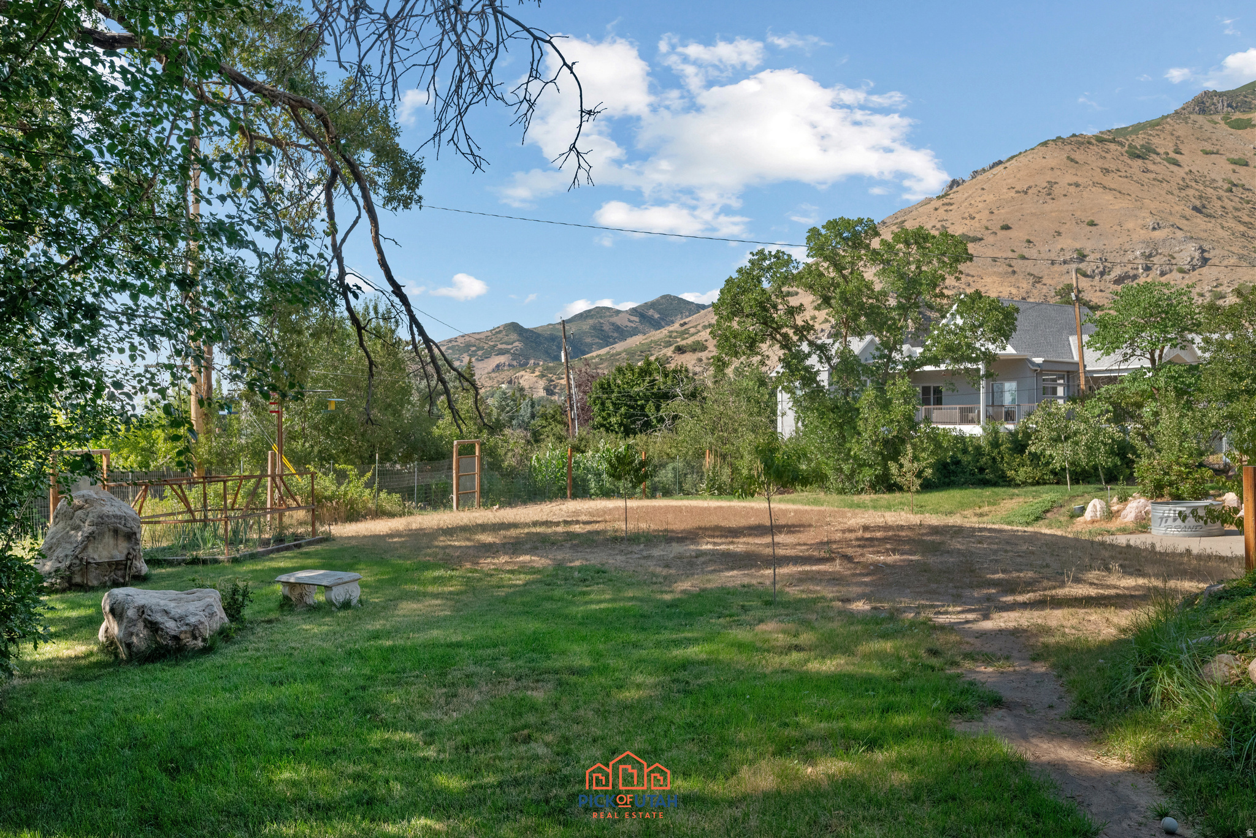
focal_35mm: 30
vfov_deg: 43.6
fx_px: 1047
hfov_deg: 61.9
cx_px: 628
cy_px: 419
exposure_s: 1/250
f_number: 8
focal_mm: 30
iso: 1600
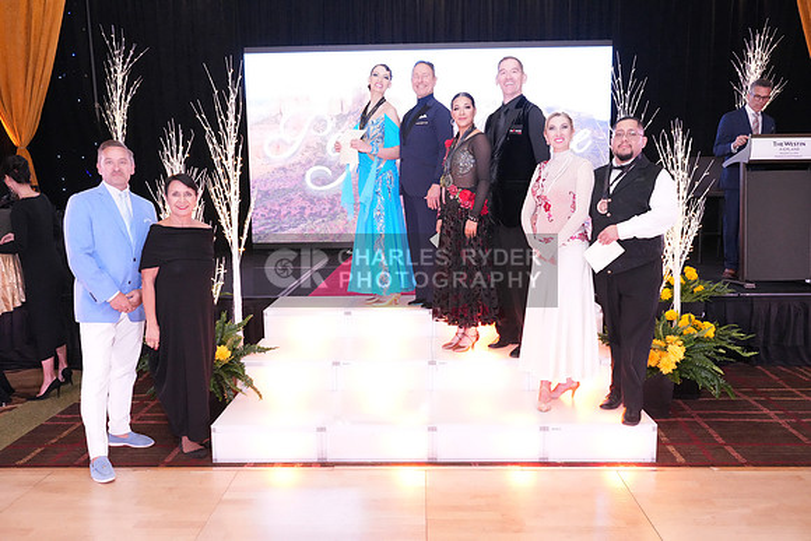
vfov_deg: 45.0
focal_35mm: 29
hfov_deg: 63.6
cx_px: 406
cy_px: 270
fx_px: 653
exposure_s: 1/250
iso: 8000
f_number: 5.6
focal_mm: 29
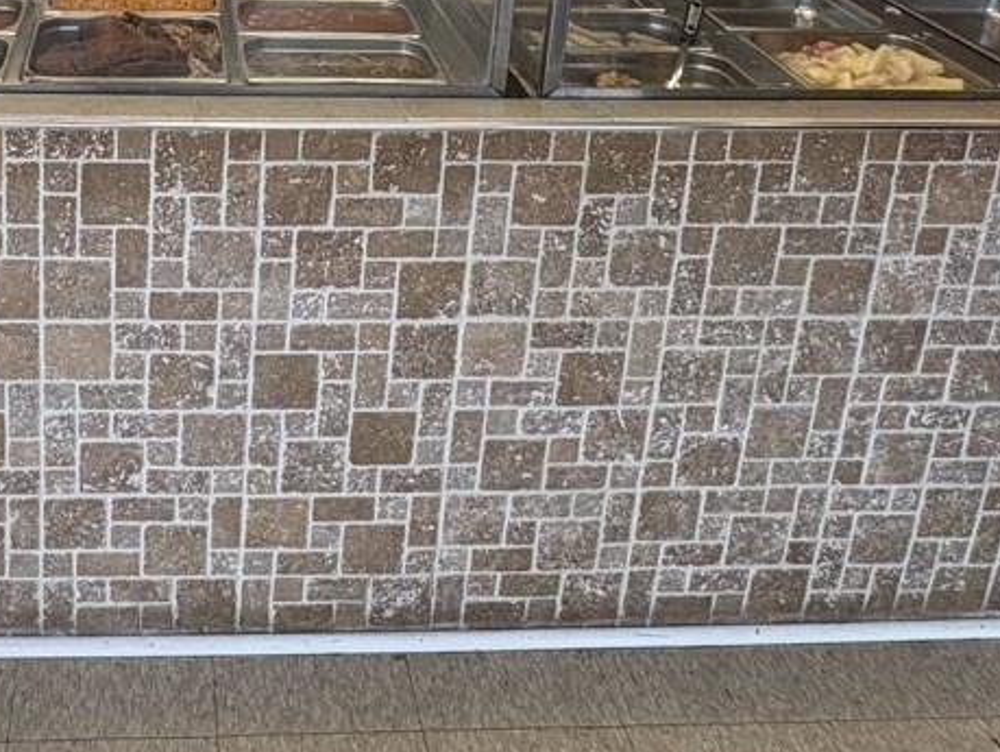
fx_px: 1128
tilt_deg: -13.5
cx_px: 214
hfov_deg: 45.6
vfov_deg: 31.4
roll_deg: -1.2
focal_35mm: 39
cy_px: -131
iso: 125
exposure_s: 1/120
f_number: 2.2
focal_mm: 2.22
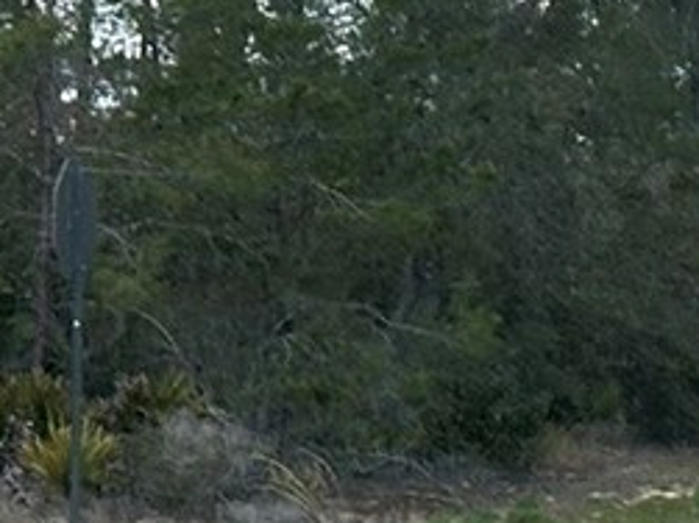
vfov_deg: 4.9
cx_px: 1763
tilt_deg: +3.0
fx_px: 6176
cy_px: 142
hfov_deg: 6.2
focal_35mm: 306
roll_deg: -1.1
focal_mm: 6.86
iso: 64
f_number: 1.78
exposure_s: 1/3367
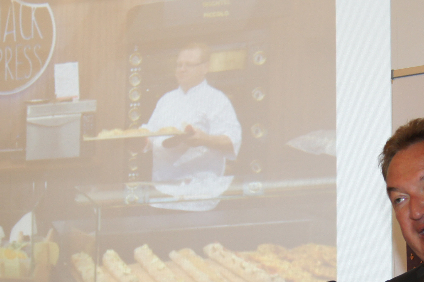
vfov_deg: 15.1
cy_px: 279
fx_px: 1048
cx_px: 336
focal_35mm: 89
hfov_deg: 22.6
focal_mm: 26
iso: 400
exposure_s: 1/60
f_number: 4
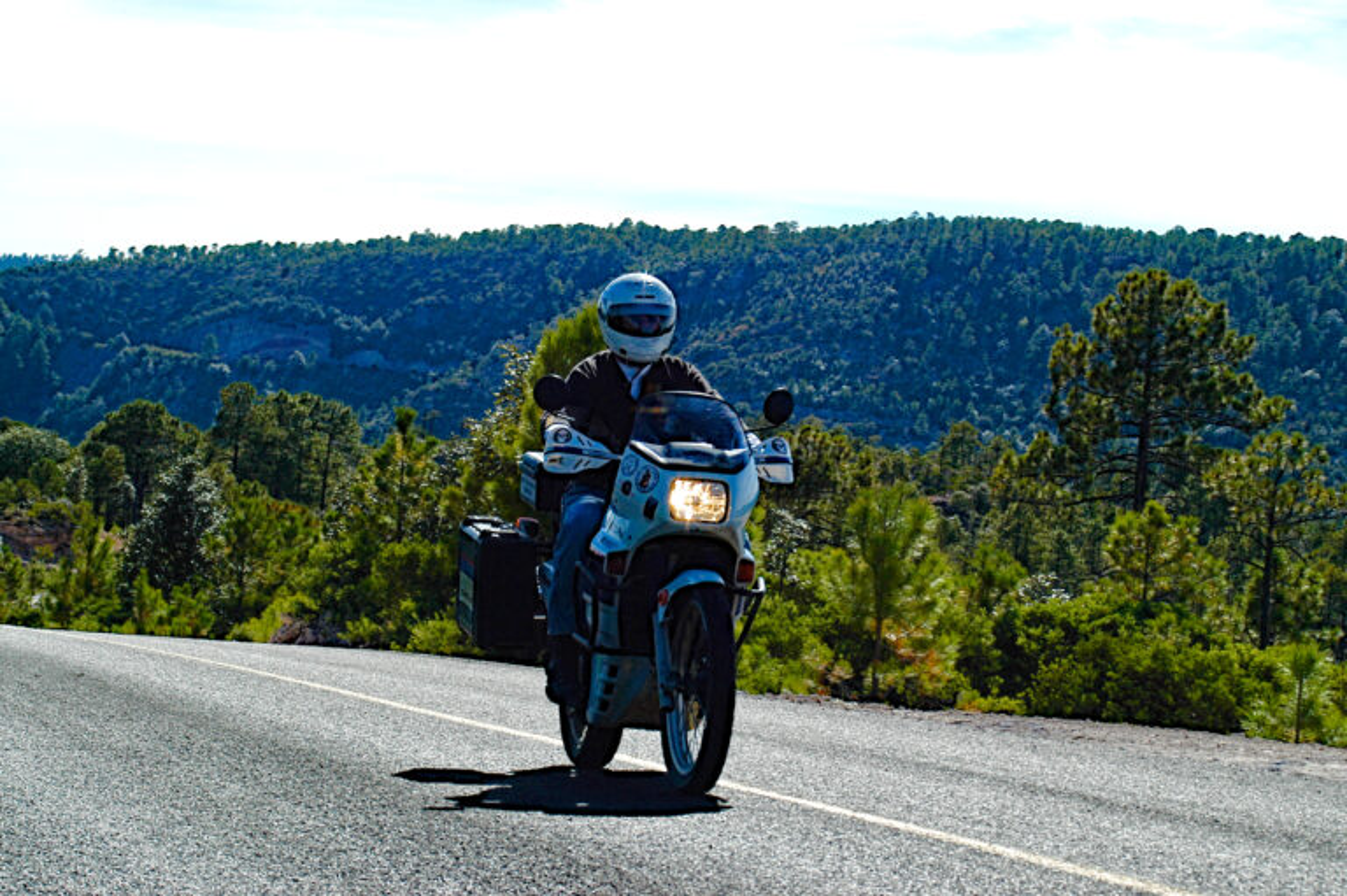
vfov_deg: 13.0
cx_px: 674
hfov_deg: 19.5
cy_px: 448
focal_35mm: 105
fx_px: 3926
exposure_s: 1/350
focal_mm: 70
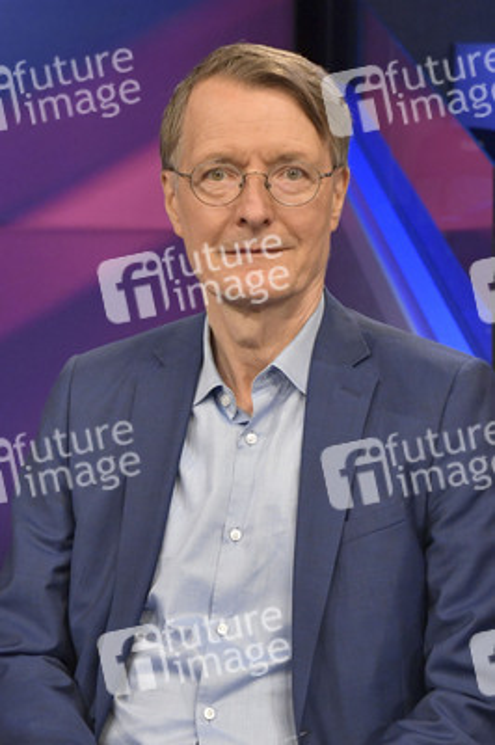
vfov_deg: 41.1
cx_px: 248
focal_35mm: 48
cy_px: 372
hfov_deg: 28.0
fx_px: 992
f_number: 6.3
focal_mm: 48
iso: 2500
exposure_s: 1/200
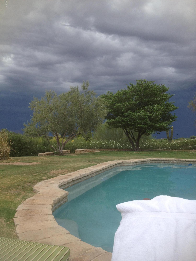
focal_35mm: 35
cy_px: 130
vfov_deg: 52.6
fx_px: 264
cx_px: 98
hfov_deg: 40.7
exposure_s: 1/575
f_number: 2.4
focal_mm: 4.28
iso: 64
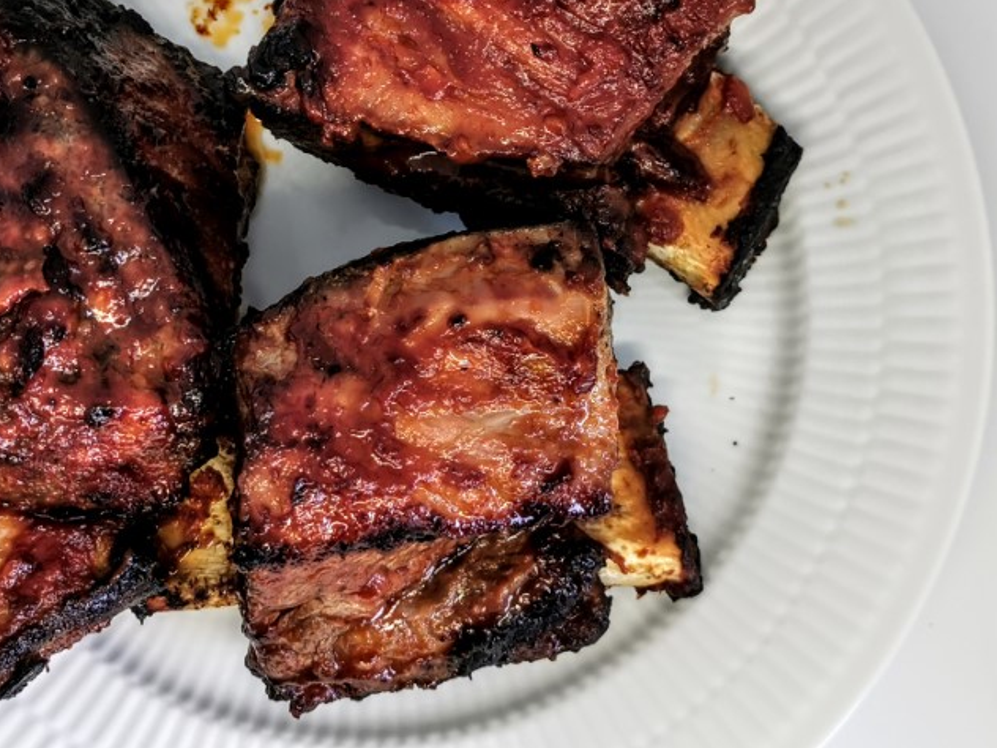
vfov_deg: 25.6
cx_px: 472
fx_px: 1642
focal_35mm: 57
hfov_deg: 33.8
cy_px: 290
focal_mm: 5.56
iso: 80
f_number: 1.6
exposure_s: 1/100
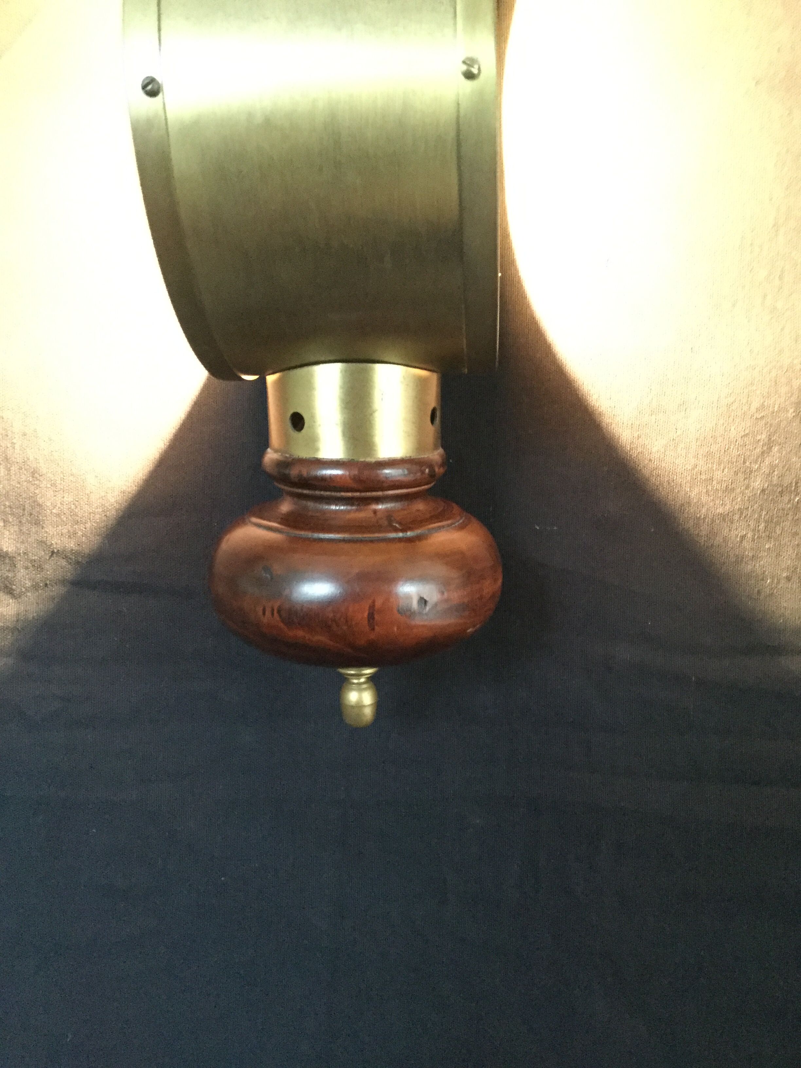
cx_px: 400
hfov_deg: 45.4
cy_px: 534
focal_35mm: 31
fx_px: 956
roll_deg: +1.6
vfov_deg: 58.4
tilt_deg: -13.0
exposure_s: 1/17
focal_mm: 3.3
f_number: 2.4
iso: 800
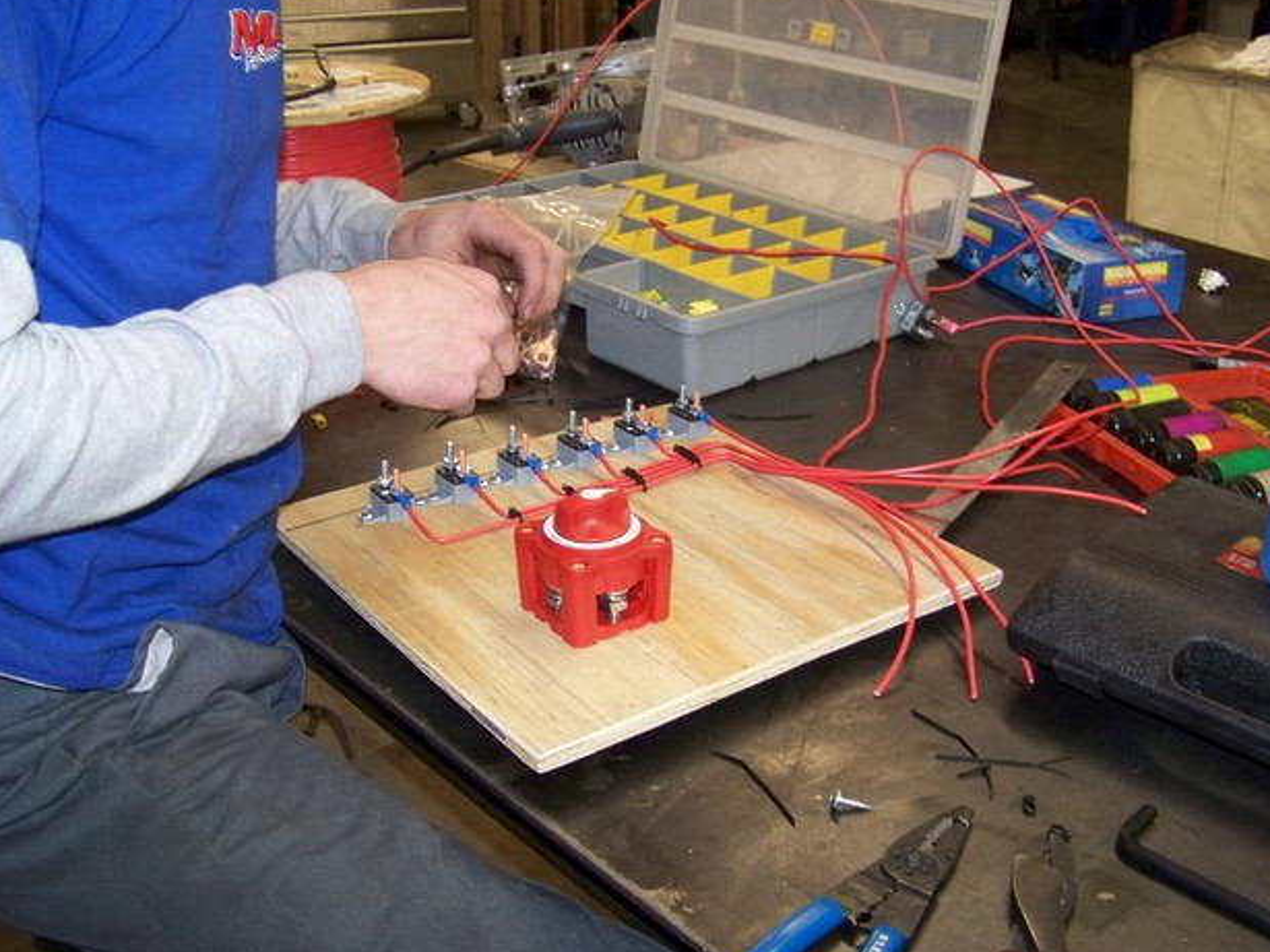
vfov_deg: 35.1
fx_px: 1504
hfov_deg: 45.7
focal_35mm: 41
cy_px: 511
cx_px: 688
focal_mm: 5.85
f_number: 2.8
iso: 200
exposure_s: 1/30
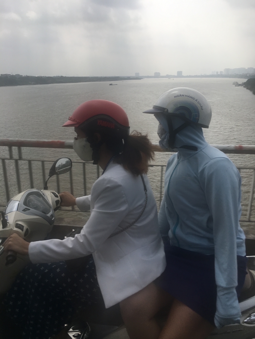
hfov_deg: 48.2
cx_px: 128
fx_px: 285
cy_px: 170
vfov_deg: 61.7
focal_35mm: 29
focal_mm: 4.15
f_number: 2.2
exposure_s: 1/439
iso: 25
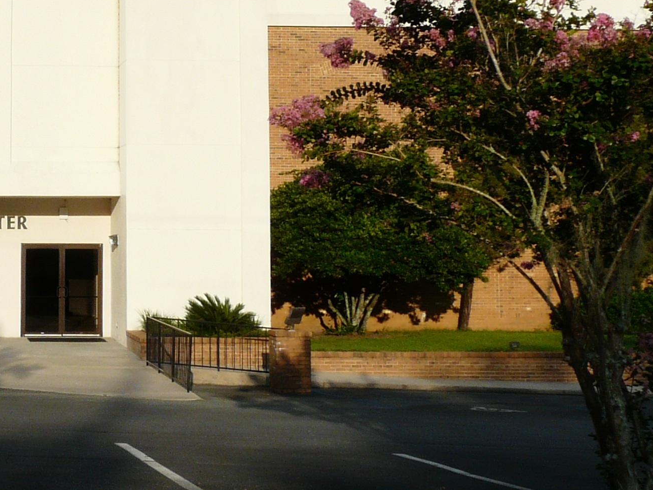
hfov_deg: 23.8
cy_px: 61
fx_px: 1472
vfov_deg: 18.6
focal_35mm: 78
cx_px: -26
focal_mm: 5
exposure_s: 1/500
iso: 100
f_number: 5.6
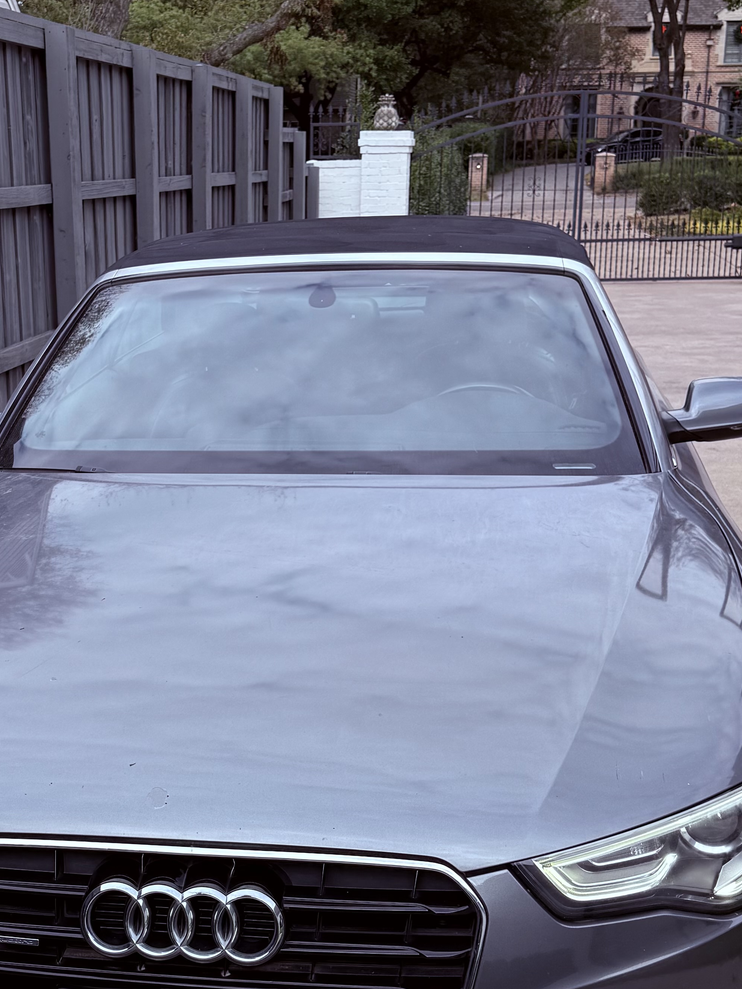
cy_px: 549
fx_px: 1486
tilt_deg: -13.8
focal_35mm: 52
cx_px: 201
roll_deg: -0.1
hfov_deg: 27.7
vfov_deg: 36.8
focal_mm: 6.76
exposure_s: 1/1585
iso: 80
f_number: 1.78
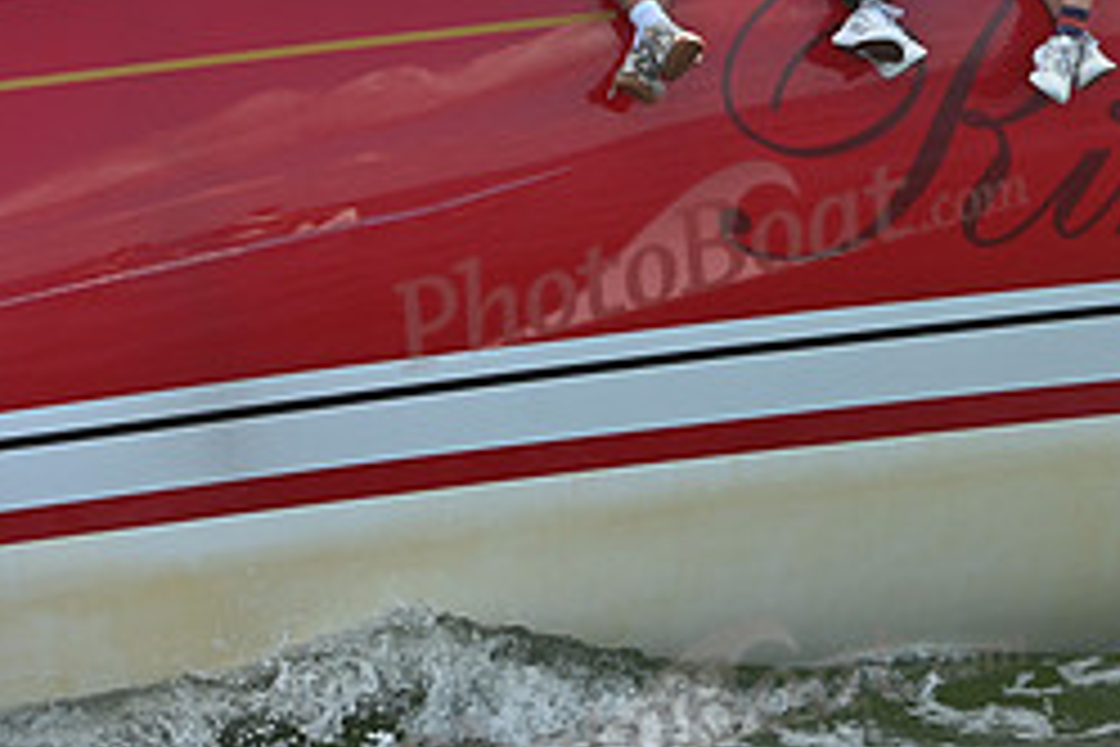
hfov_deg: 12.4
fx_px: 5071
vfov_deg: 8.4
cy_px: -43
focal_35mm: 163
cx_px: 1264
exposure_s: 1/1000
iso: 250
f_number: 7.1
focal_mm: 70
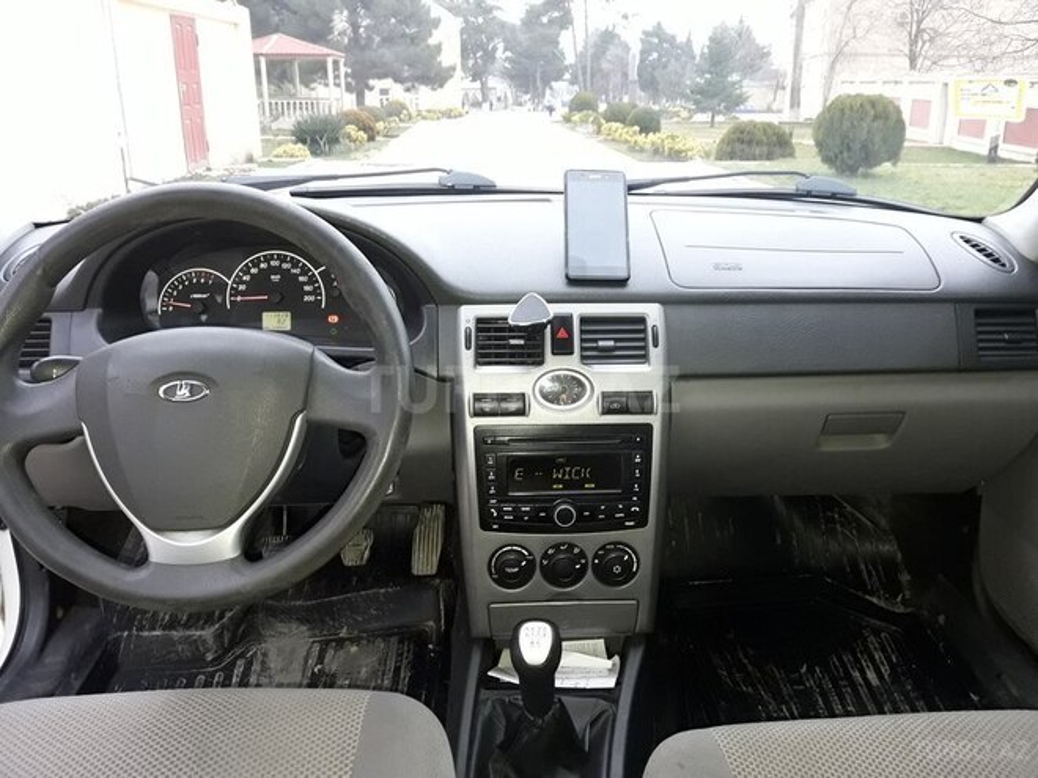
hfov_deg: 63.4
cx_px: 519
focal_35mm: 28
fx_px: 840
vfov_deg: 49.7
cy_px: 389
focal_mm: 3.7
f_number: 1.9
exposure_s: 1/33
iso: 125
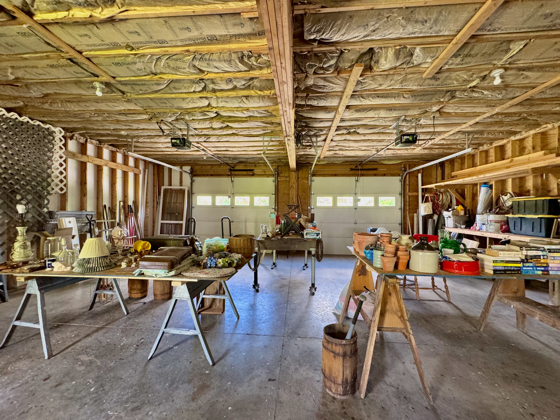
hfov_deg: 102.1
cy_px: 210
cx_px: 280
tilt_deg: +0.9
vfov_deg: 85.7
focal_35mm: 14
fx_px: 226
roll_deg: -0.4
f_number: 2.2
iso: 400
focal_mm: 2.22
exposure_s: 1/60
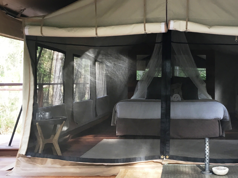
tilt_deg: +0.6
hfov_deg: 40.3
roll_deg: +0.4
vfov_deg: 31.5
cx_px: 173
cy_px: 81
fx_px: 316
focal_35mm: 46
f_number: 2.2
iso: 64
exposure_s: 1/33
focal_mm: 4.15
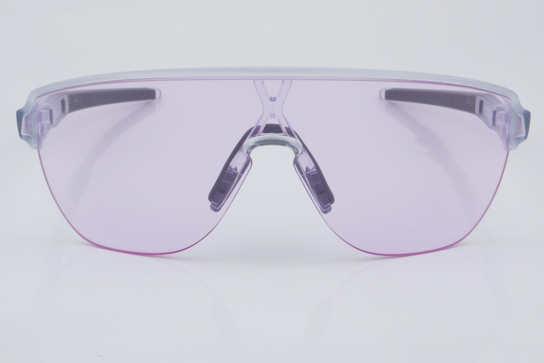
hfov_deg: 24.6
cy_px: 182
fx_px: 1247
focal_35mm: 82
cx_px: 272
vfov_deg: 16.6
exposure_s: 1/4
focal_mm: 55
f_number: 32
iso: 100
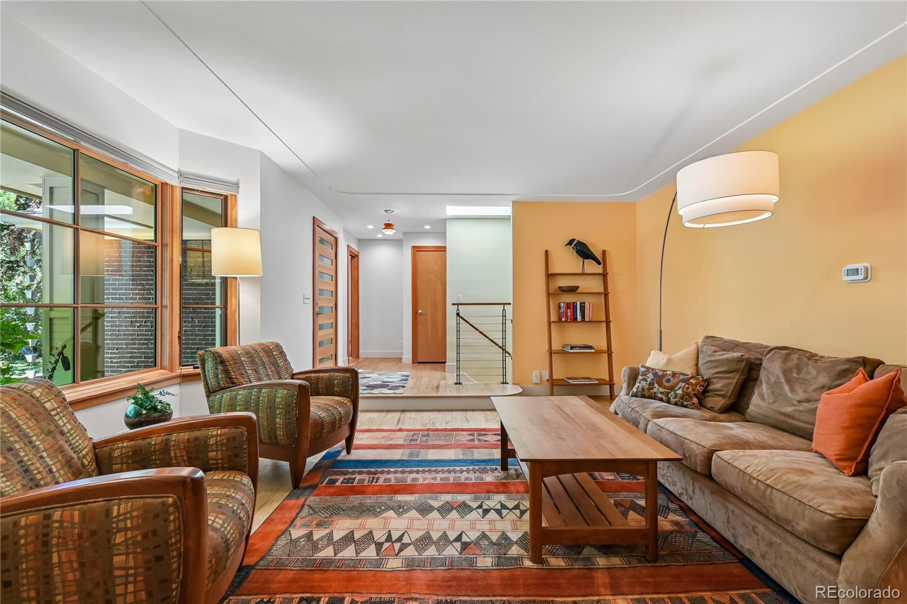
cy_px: 302
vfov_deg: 75.5
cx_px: 454
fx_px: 390
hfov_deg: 98.6
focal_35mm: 16
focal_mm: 15.5
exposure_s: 1/13
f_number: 10
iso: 400
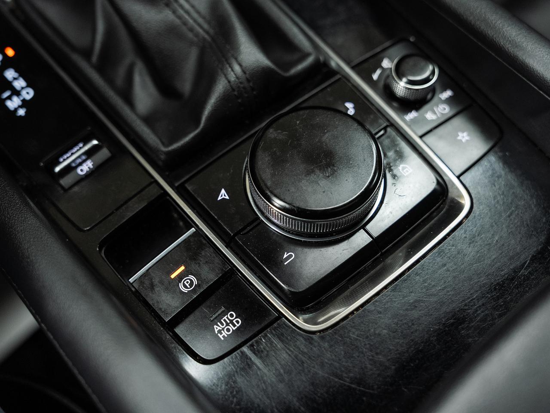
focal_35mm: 38
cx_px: 275
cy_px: 206
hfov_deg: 49.1
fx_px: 602
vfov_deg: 37.9
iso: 1000
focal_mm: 35
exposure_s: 1/40
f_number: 3.5
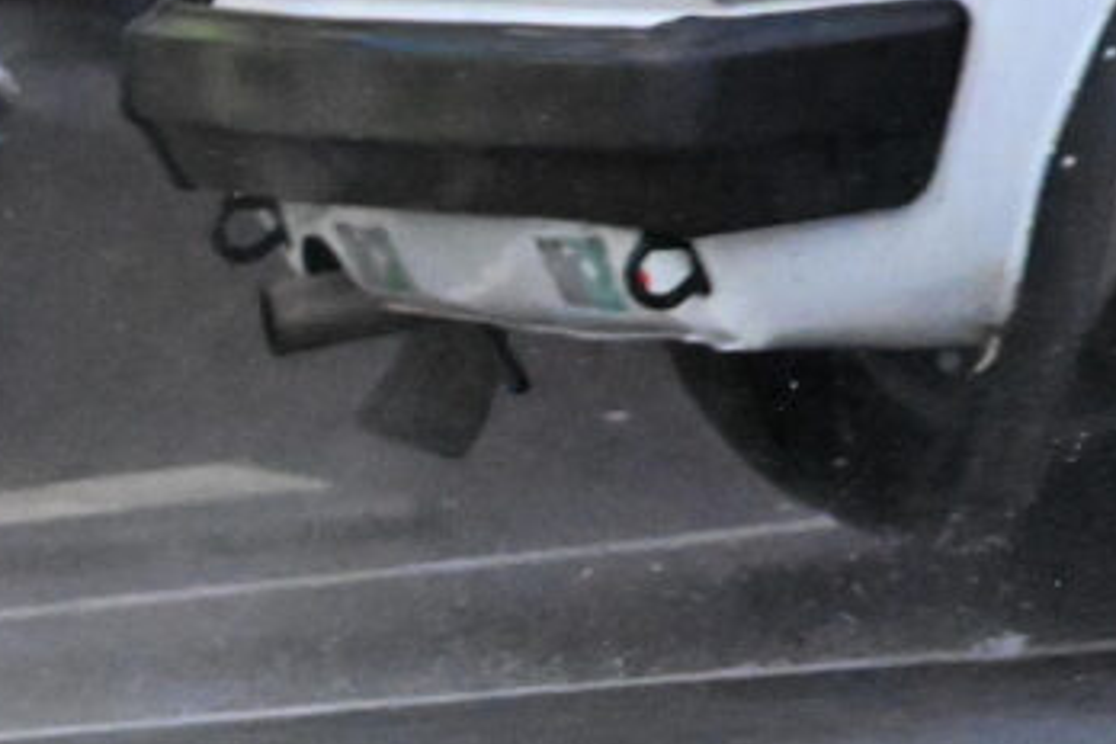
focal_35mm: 545
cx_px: 3107
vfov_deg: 2.5
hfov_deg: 3.7
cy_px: -803
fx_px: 16894
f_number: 3.2
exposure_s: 1/1000
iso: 8000
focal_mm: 74
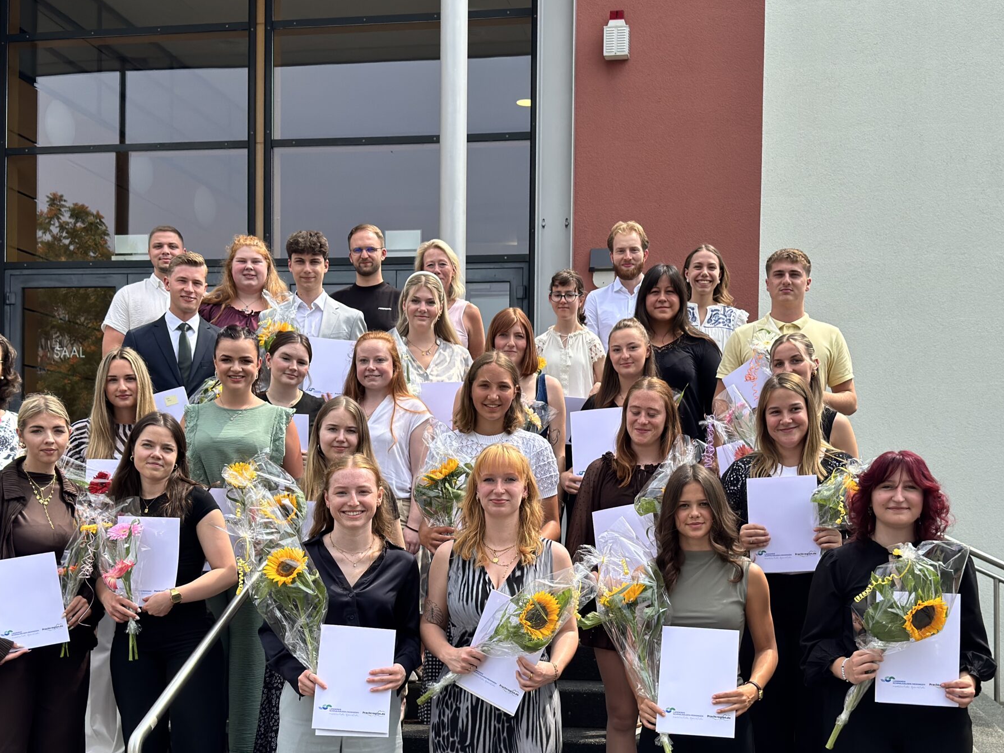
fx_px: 1450
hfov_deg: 38.2
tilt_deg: +1.0
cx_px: 543
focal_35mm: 50
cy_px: 534
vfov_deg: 28.8
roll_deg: -0.1
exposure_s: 1/3257
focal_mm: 6.76
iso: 100
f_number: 1.78
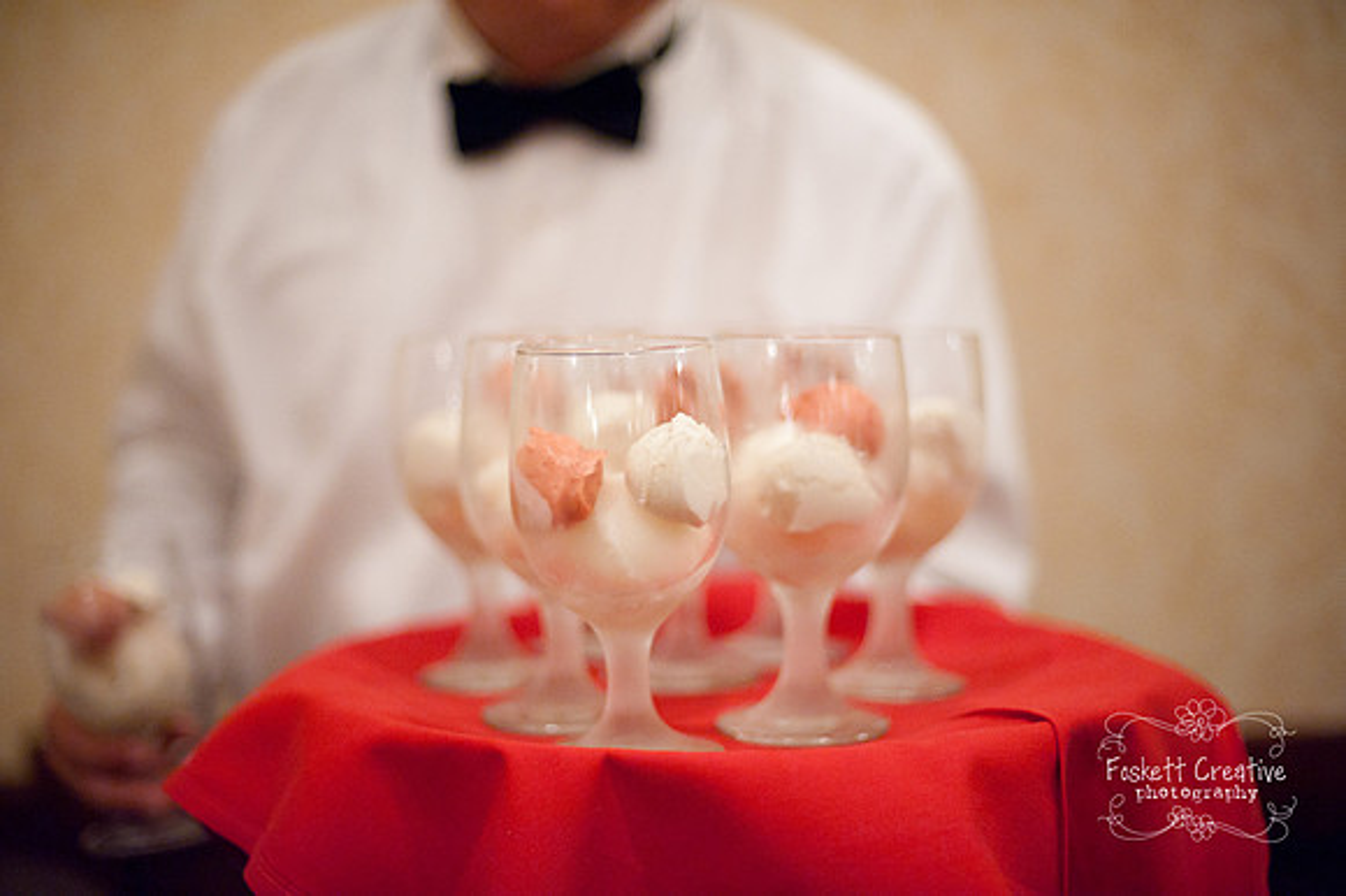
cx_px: 673
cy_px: 448
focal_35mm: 50
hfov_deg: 39.6
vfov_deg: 27.0
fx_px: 1868
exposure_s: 1/80
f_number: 1.4
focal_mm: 50
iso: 4000
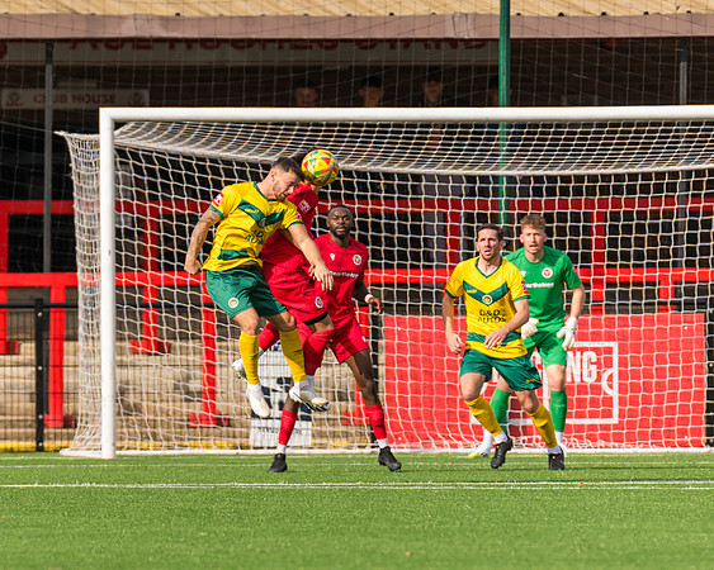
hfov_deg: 2.7
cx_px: 227
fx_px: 14943
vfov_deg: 2.2
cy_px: 364
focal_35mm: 707
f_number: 4
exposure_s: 1/1600
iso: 400
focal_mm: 300
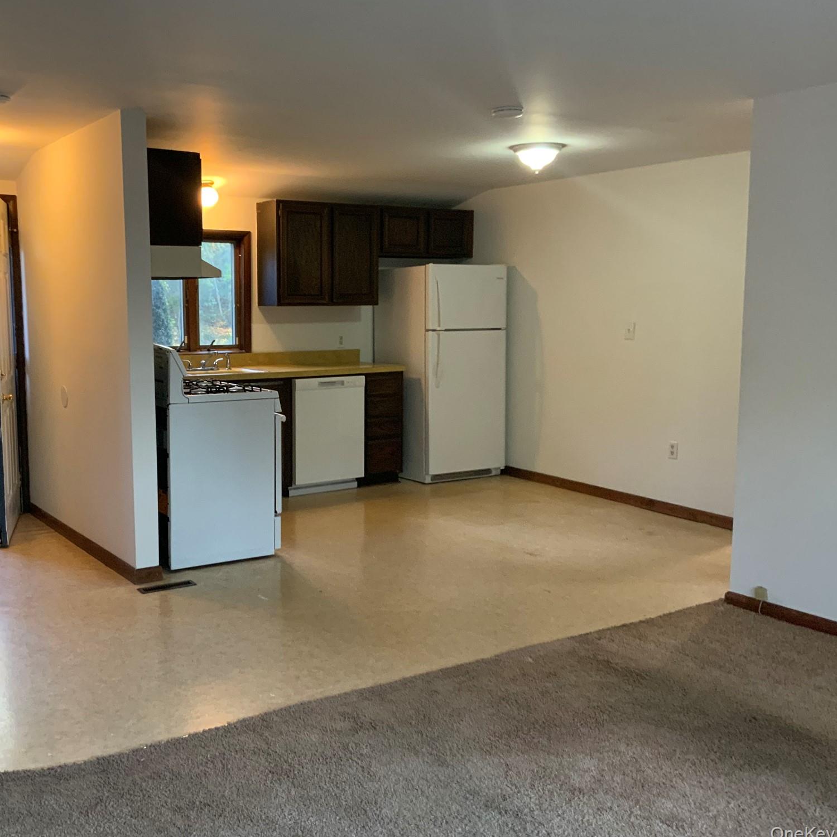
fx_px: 957
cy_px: 418
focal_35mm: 35
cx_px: 312
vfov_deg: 47.2
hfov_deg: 46.8
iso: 200
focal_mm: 3
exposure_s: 1/60
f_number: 1.8
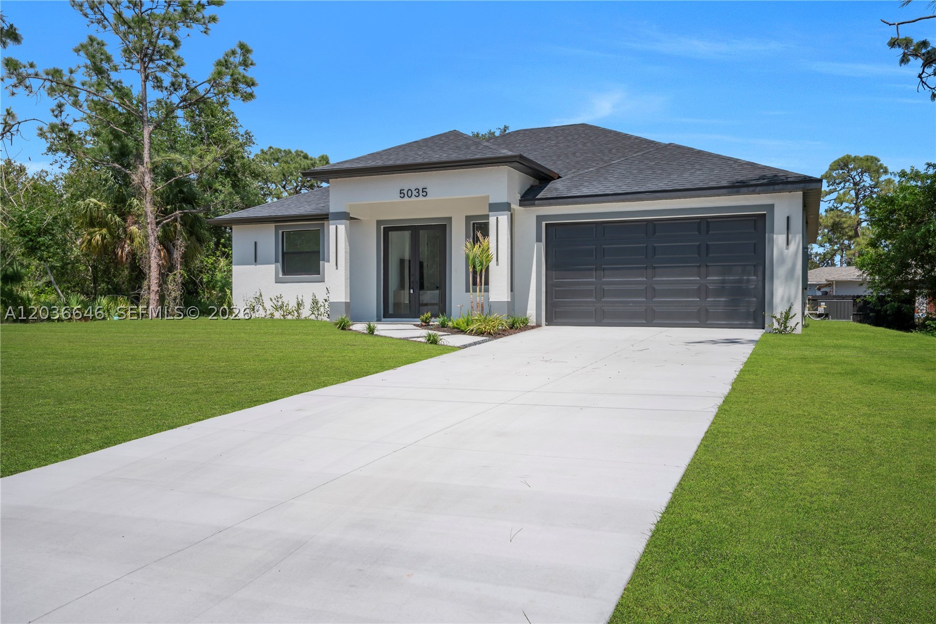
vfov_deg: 43.6
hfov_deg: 61.9
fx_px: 780
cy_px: 312
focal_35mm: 30
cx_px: 468
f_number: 8
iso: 100
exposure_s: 1/500
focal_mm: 20
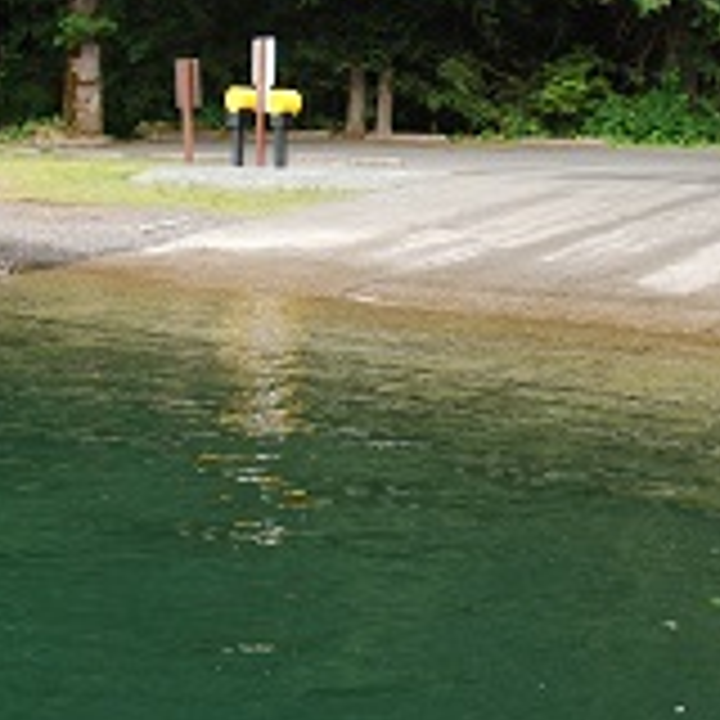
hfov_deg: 25.2
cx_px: 472
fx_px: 1600
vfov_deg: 25.2
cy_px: 248
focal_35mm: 68
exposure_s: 1/100
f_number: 5
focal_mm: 22
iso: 200
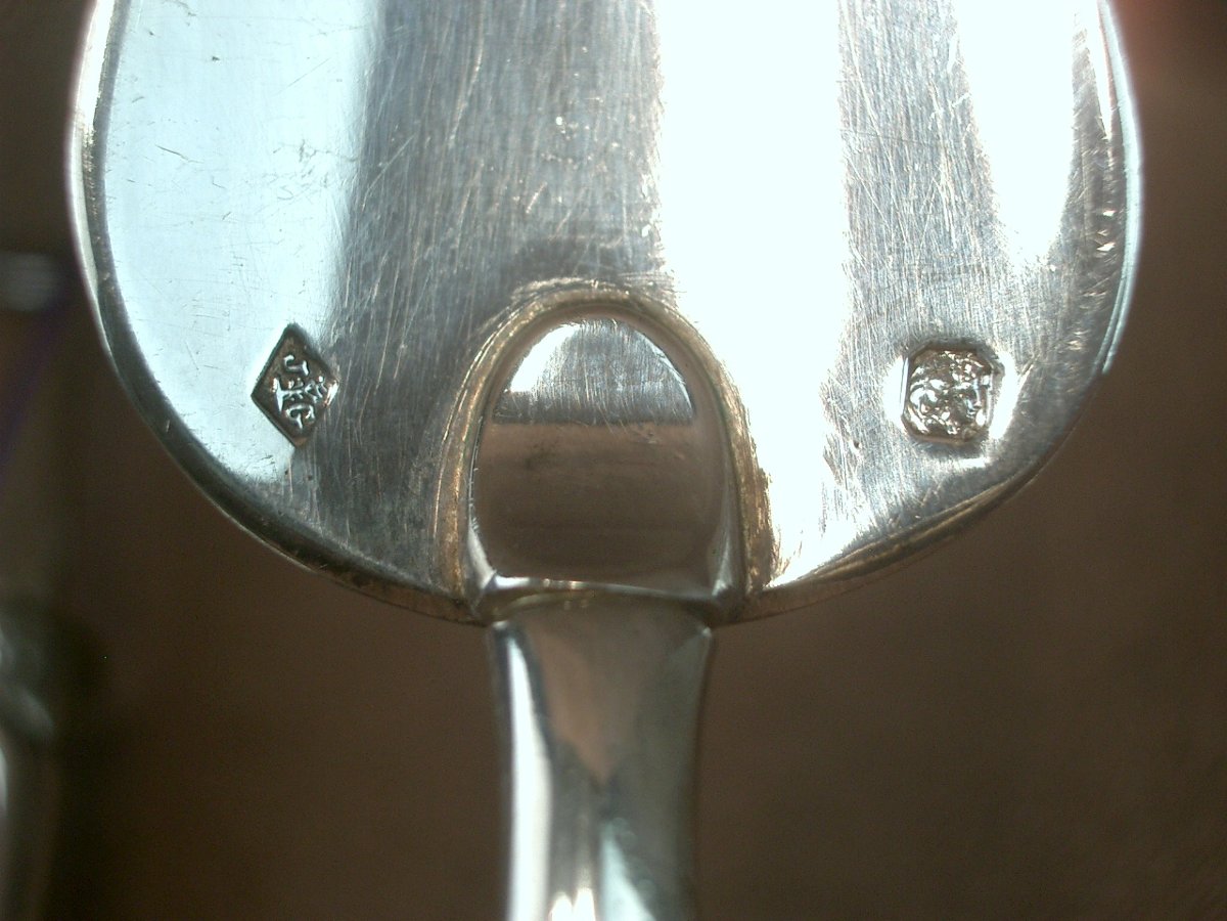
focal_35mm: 62
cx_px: 614
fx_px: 2198
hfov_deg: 31.2
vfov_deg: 23.7
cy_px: 460
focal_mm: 10.2
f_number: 3.5
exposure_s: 1/100
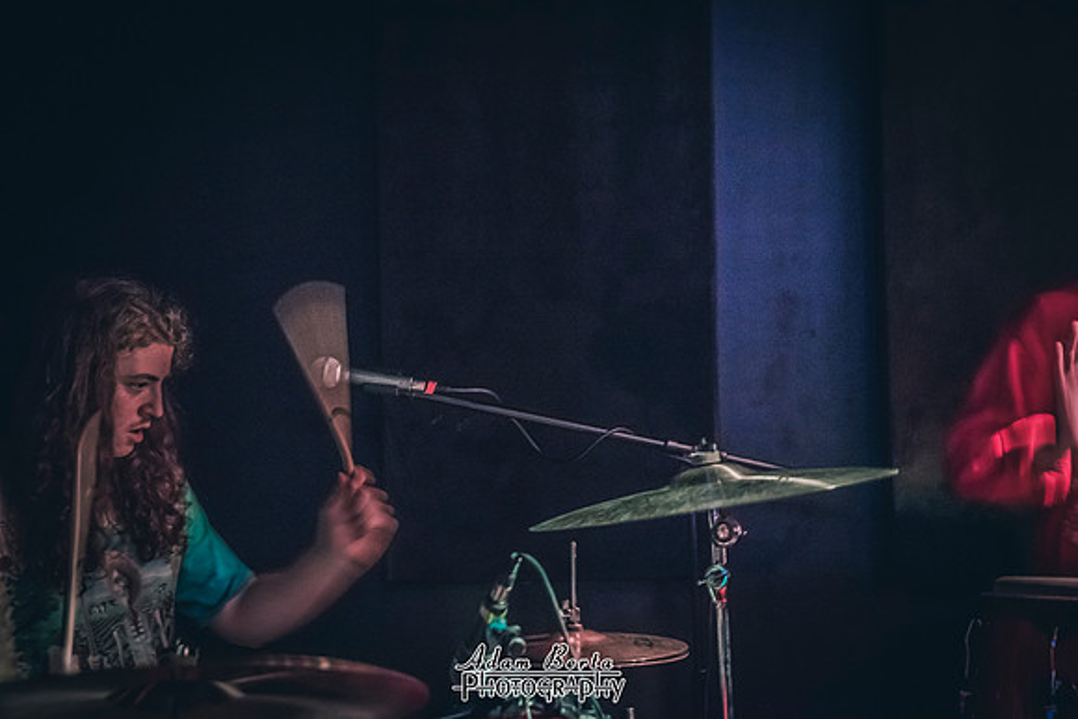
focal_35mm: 55
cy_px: 360
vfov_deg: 24.6
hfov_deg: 36.2
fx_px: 1647
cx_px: 539
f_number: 5
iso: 4000
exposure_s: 1/25
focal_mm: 55
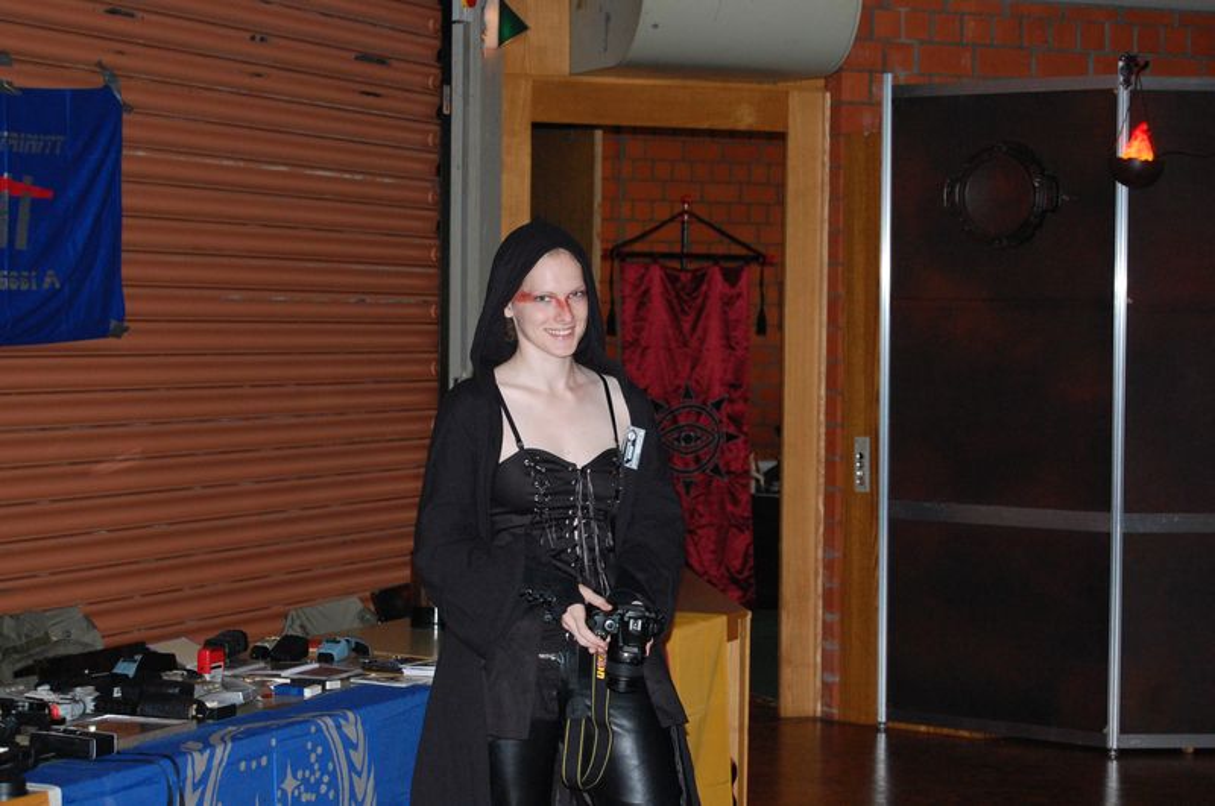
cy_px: 403
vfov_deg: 16.5
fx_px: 2780
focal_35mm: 82
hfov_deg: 24.7
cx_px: 608
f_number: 5.6
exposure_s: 1/60
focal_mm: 55
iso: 1100
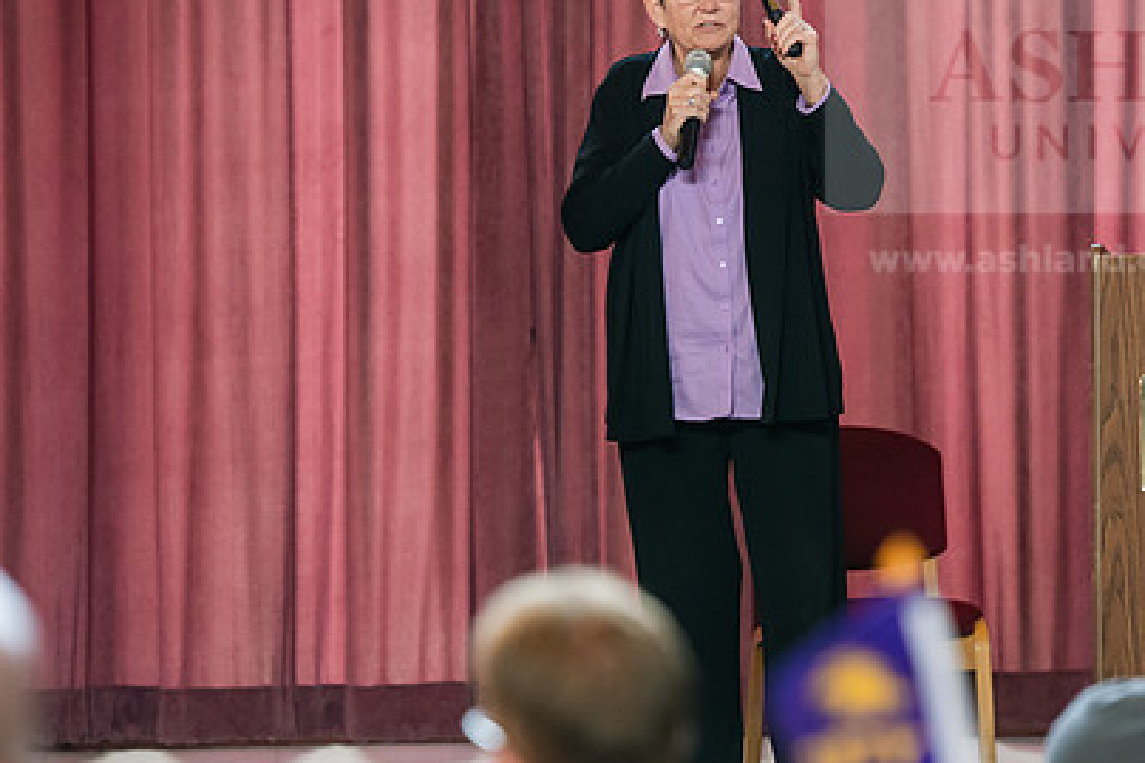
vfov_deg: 5.8
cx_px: 740
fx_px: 7534
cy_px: 319
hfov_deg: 8.7
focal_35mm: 237
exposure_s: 1/200
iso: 2000
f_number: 3.2
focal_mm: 165
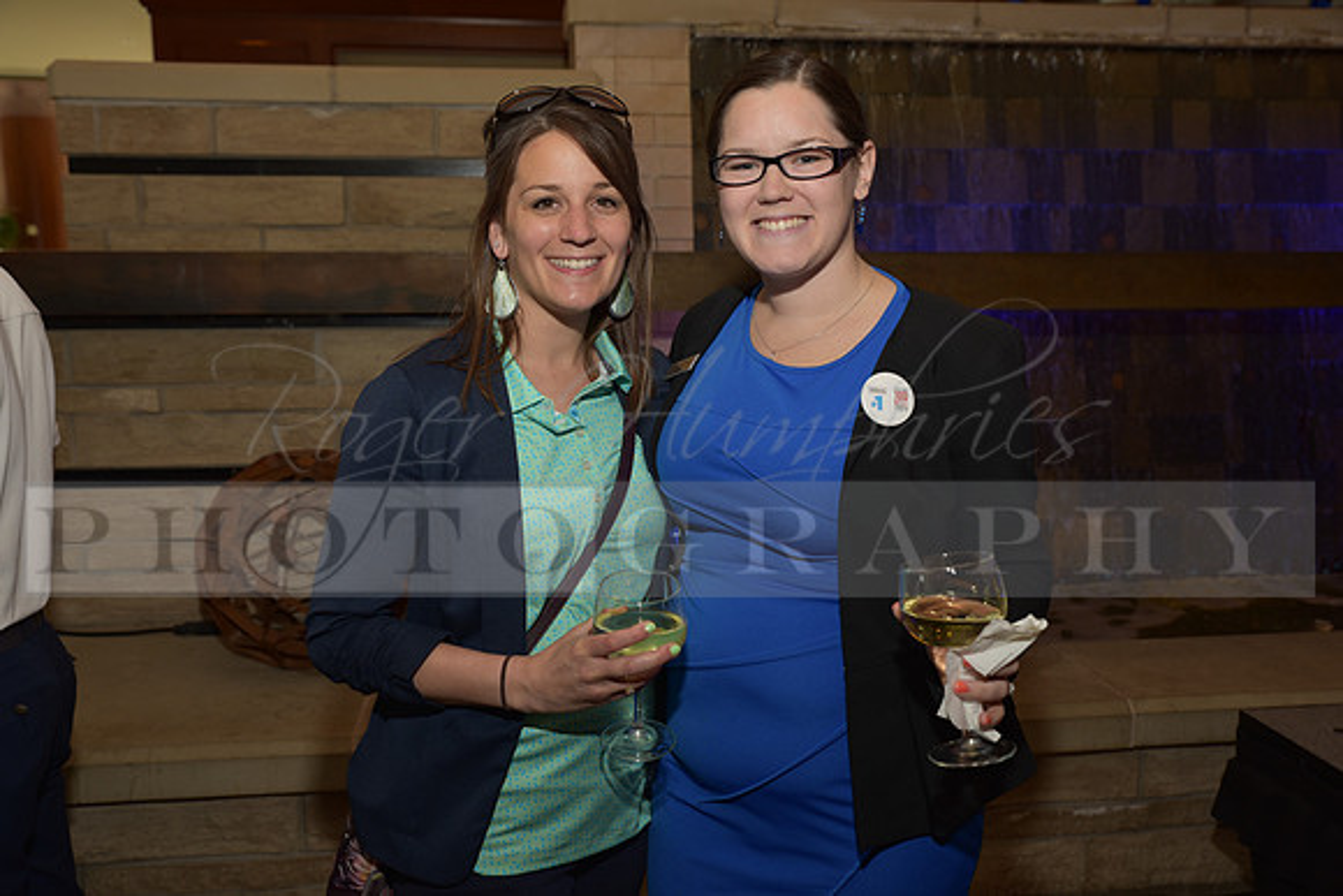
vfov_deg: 37.9
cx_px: 672
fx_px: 1306
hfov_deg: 54.4
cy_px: 448
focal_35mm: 35
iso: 200
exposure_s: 1/60
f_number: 5
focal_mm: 35
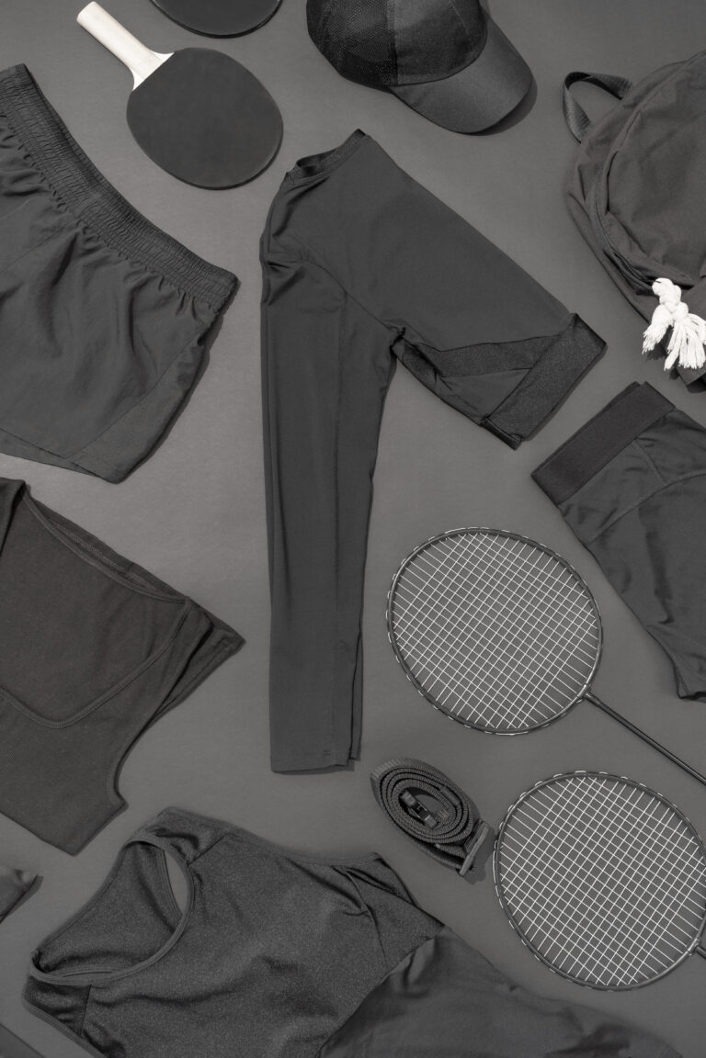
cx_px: 353
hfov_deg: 40.0
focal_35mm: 33
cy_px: 529
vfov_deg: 57.2
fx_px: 971
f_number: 5.6
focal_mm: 22.3
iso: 320
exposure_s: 1/100
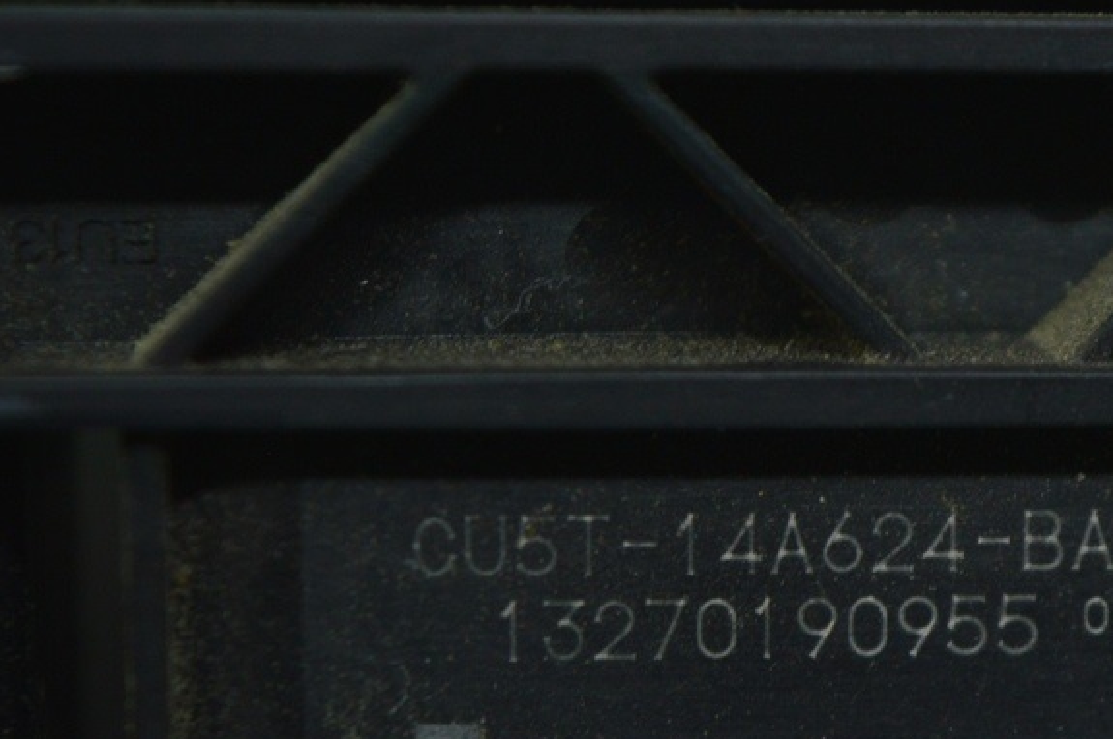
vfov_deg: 9.3
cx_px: 852
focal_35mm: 147
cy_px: 558
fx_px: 4536
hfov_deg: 13.9
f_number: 5.6
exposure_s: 1/60
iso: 400
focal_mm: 55
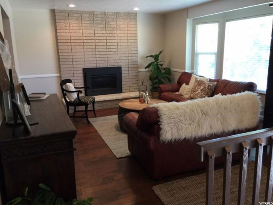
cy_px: 102
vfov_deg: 48.2
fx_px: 229
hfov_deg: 61.7
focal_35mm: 29
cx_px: 136
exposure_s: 1/15
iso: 32
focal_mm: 4.15
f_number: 2.2
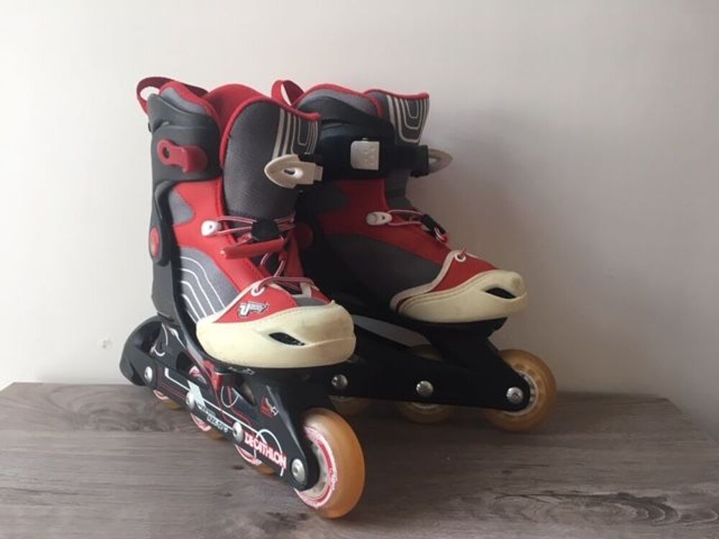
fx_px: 602
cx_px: 360
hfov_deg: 61.7
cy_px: 270
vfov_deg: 48.2
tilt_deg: -11.4
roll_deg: -0.5
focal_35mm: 29
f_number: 2.2
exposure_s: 1/33
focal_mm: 4.15
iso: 64
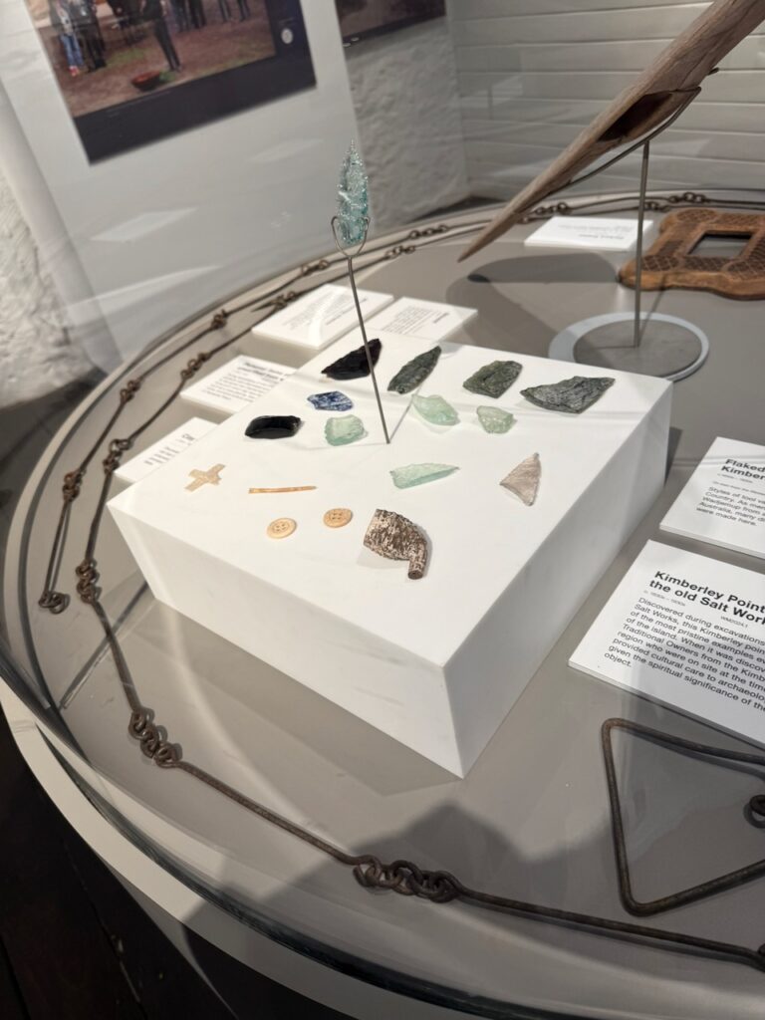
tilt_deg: -37.8
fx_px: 707
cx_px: 382
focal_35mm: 24
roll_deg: +12.4
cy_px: 510
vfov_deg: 71.6
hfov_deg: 56.8
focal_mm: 6.76
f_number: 1.78
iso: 64
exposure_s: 1/100
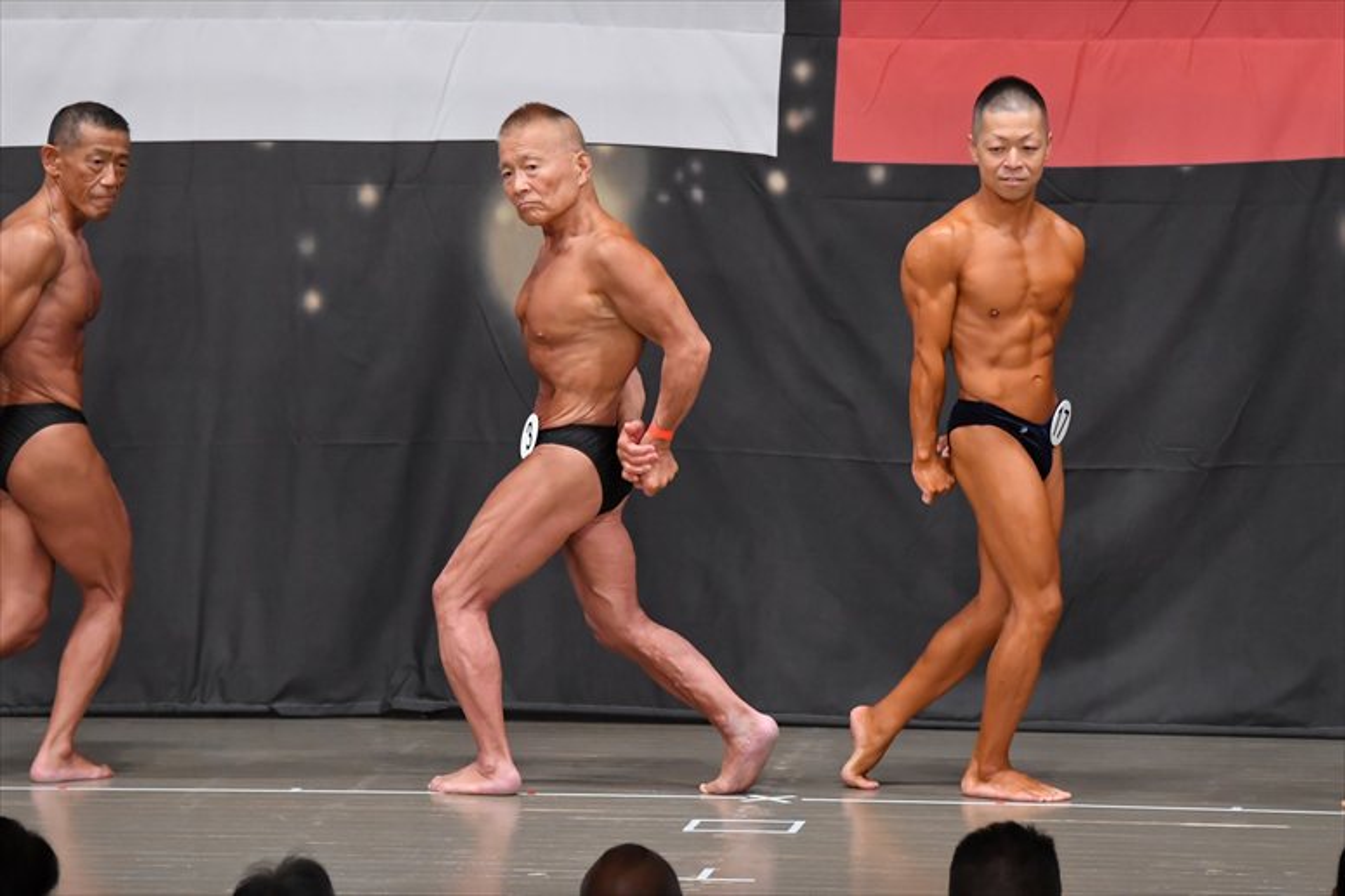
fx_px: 8402
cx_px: 672
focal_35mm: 225
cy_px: 448
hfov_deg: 9.2
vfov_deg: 6.1
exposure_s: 1/400
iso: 5000
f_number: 5.6
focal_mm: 150
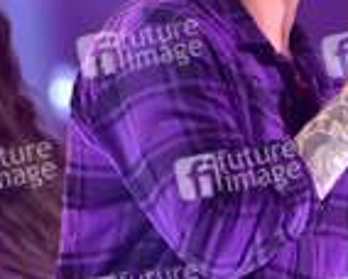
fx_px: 11036
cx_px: 418
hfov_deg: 1.8
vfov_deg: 1.5
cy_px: 110
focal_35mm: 1070
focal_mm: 360
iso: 8000
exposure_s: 1/400
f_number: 5.6
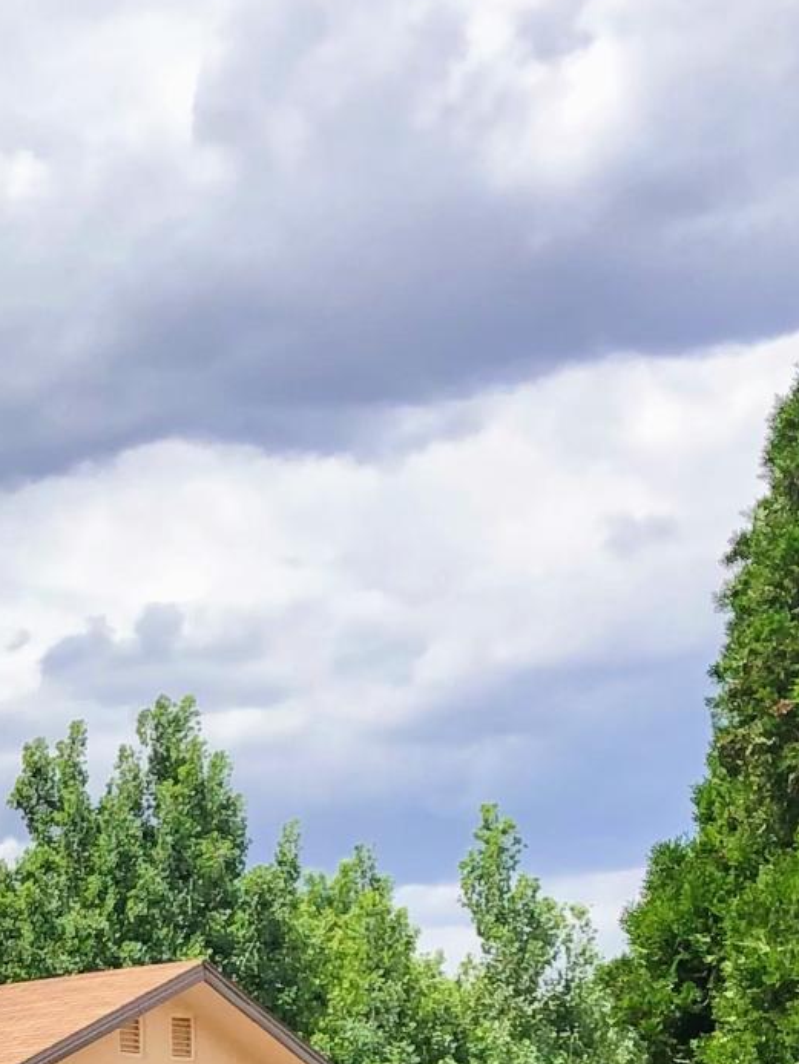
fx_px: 3722
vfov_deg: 14.9
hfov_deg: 11.0
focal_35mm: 121
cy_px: 1700
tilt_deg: -4.3
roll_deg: +2.3
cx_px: -874
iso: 20
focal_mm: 3.99
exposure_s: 1/889
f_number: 1.8
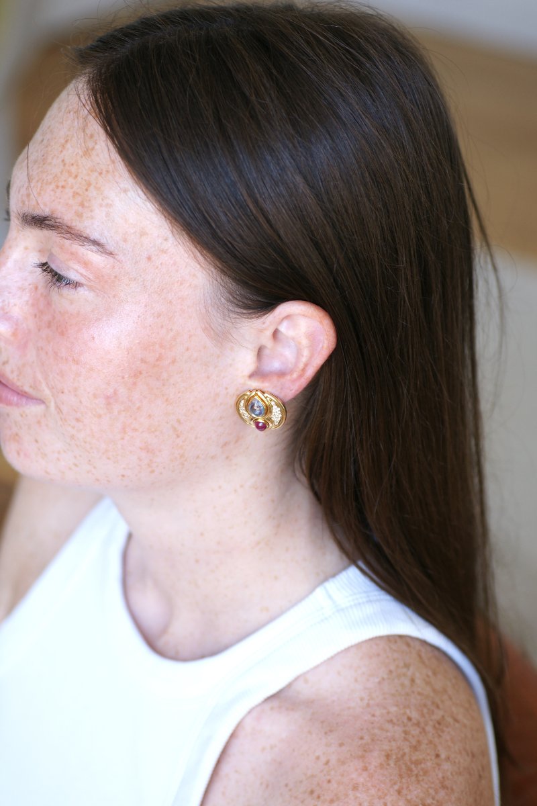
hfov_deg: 13.0
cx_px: 268
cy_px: 403
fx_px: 2349
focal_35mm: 105
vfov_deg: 19.5
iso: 200
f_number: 2.8
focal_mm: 70
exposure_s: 1/125
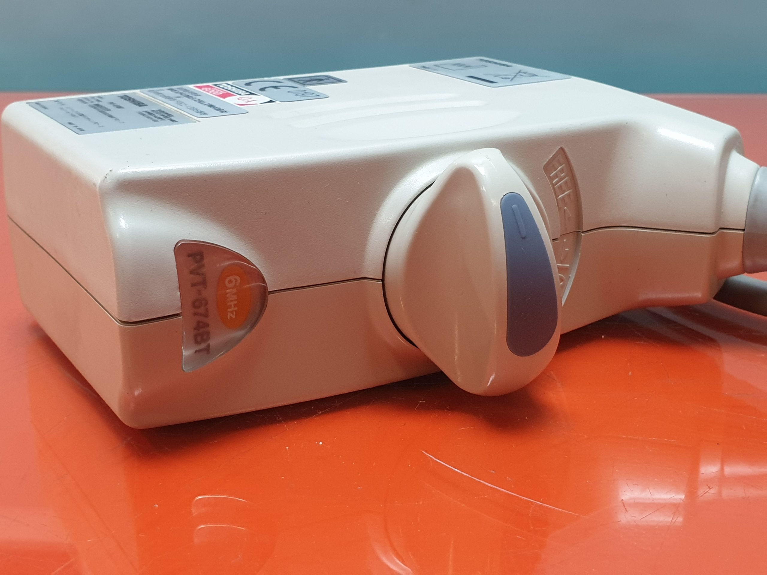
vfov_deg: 53.1
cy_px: 288
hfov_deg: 67.3
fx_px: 576
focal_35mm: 26
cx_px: 384
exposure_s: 1/50
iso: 200
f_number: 2.4
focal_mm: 4.3
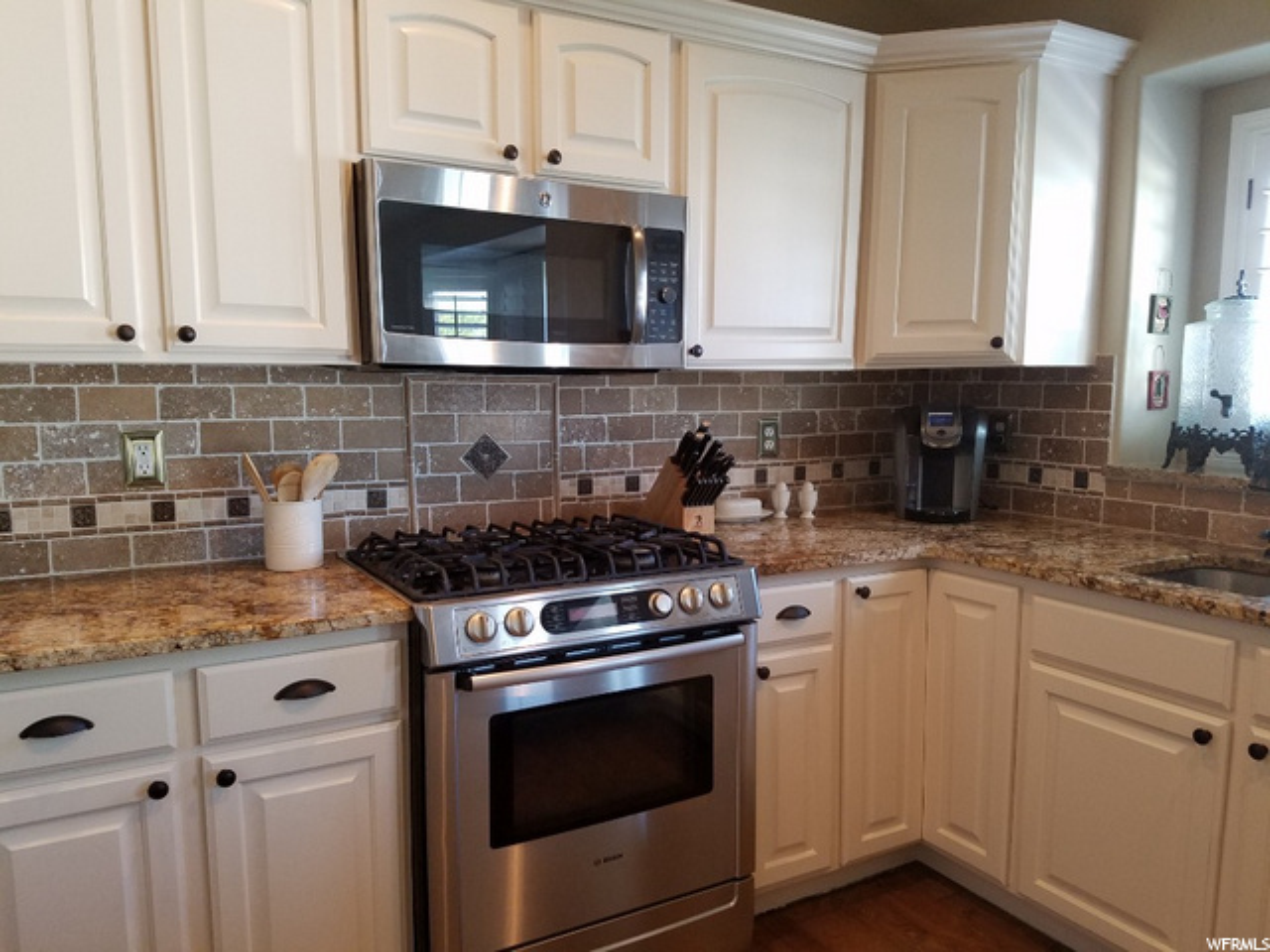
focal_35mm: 26
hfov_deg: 67.3
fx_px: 954
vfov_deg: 53.1
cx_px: 635
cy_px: 476
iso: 160
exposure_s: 1/60
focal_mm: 4.2
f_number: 1.7
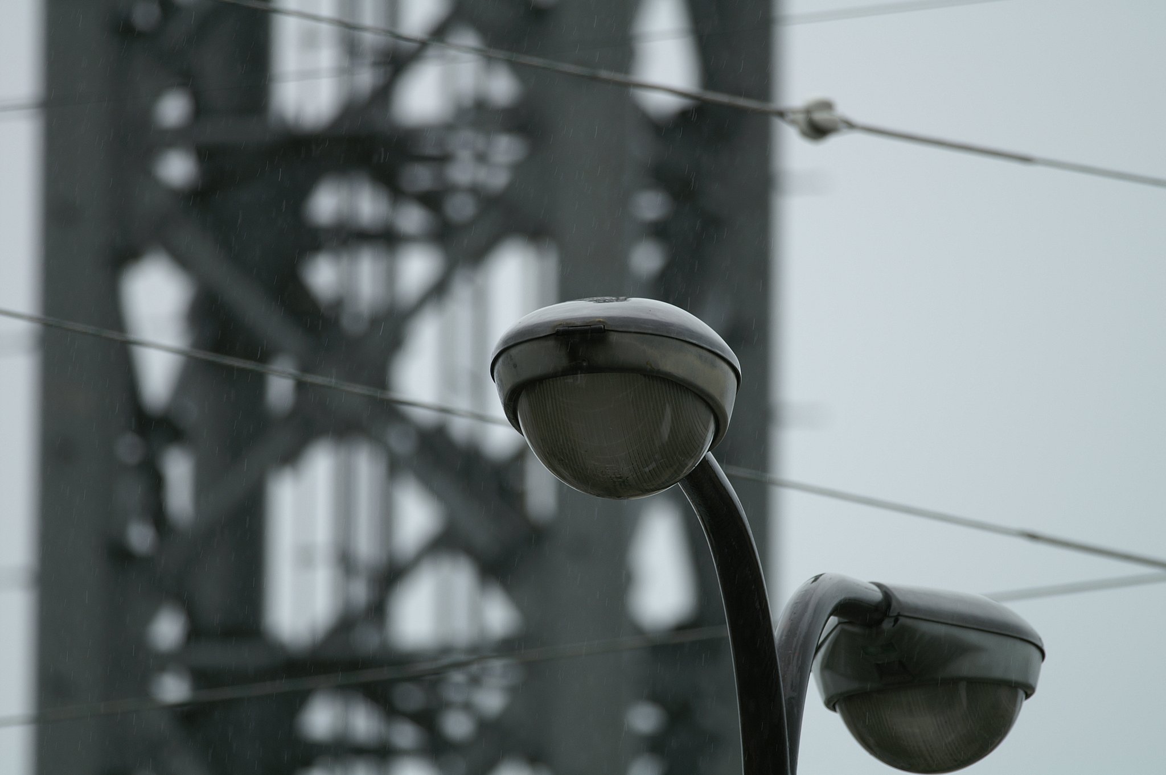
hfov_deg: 2.8
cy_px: 388
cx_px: 583
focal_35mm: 750
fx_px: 24272
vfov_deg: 1.8
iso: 100
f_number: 4.5
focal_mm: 500
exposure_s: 1/250
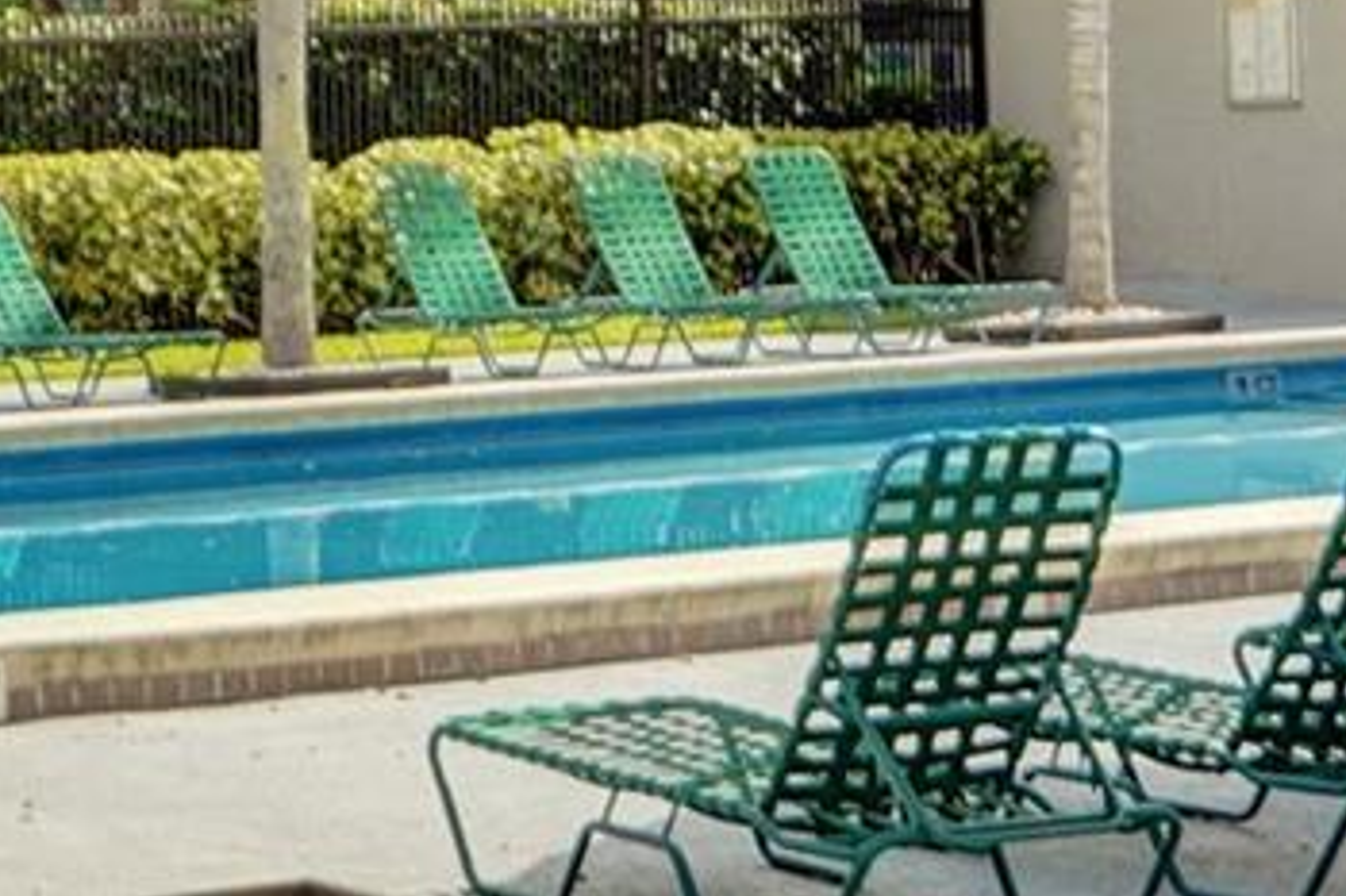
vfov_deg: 8.5
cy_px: -250
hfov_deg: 12.8
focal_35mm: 160
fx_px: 5979
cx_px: 538
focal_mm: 35
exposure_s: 1/500
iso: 100
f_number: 5
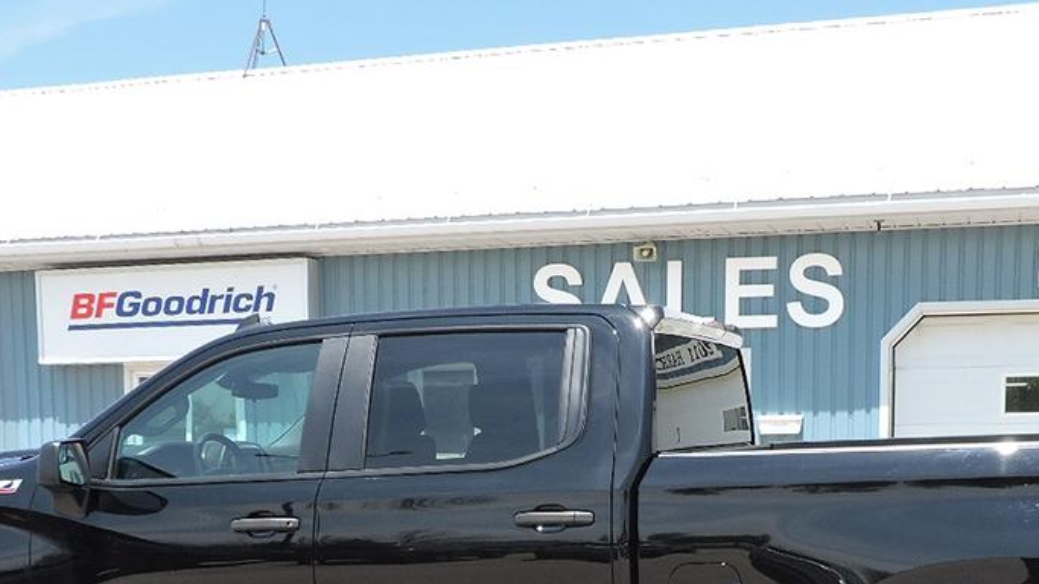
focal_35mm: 49
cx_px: 595
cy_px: 630
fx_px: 1350
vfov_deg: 23.1
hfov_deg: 42.0
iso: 100
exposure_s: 1/800
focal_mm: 4.3
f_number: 3
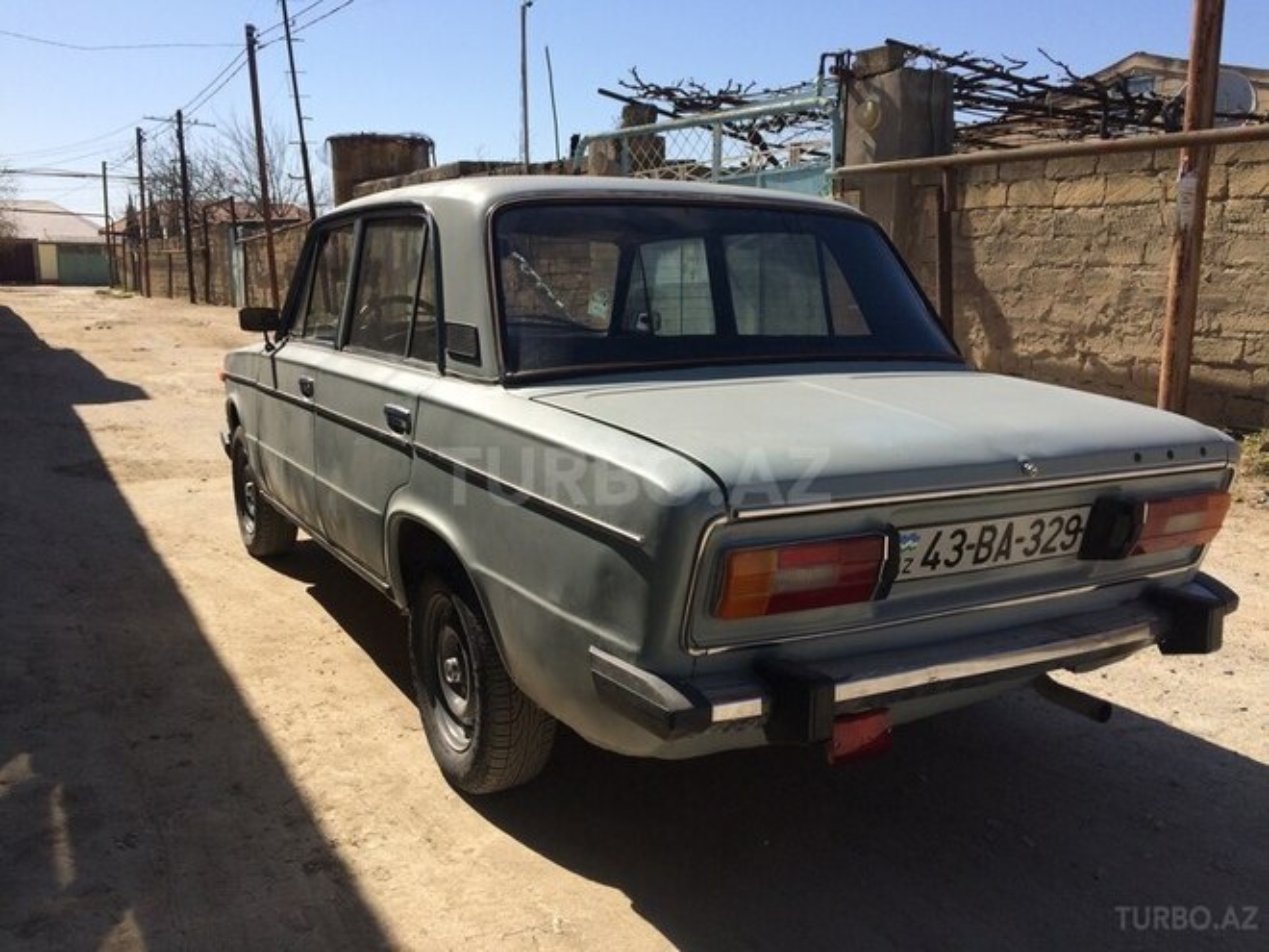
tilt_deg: -12.1
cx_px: 634
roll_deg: -0.1
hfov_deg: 61.7
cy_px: 476
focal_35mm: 29
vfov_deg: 48.2
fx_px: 1063
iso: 32
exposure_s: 1/2564
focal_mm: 4.15
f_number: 2.2
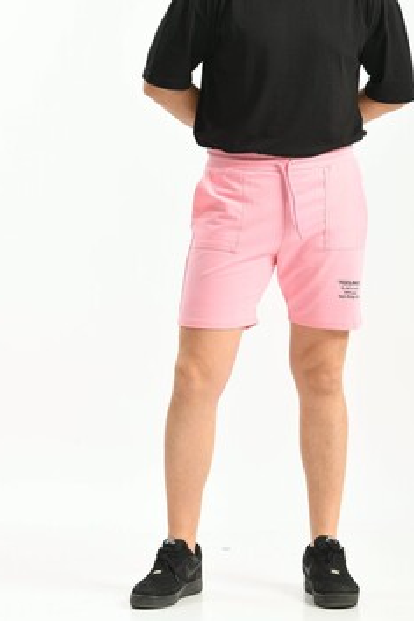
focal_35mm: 122
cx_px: 263
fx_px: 2104
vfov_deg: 16.7
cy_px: 207
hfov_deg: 11.2
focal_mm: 80
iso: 100
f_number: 5.6
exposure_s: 1/160
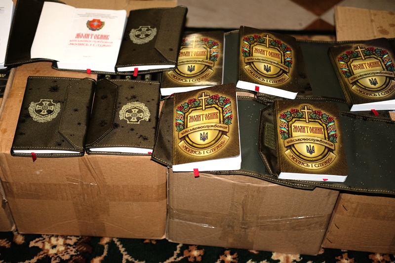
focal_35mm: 53
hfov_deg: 37.5
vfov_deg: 25.5
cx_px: 198
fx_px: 581
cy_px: 132
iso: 800
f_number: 2
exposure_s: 1/180
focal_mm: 35
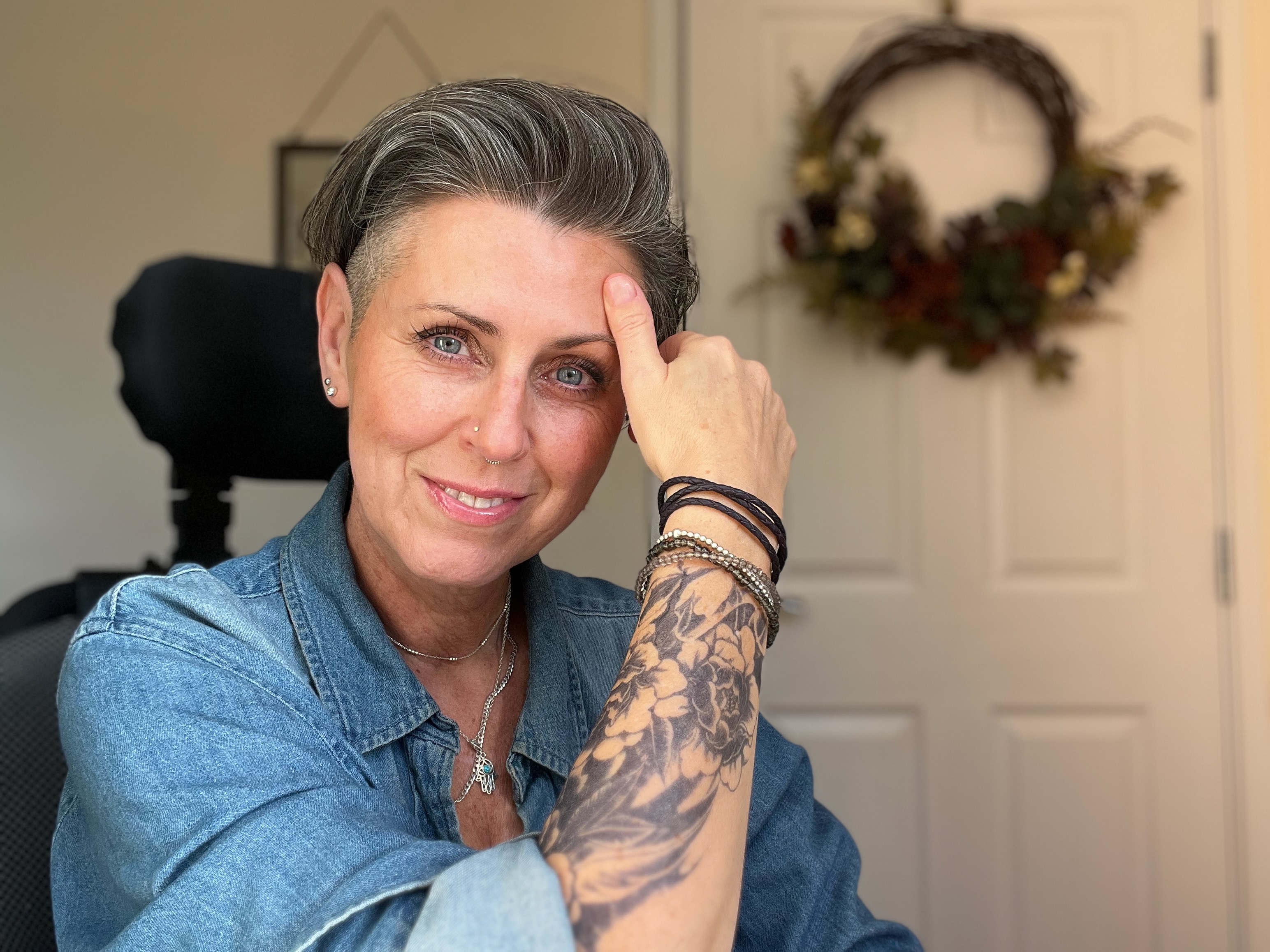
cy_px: 476
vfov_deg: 46.8
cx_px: 635
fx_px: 1101
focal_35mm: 30
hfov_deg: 60.0
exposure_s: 1/121
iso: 50
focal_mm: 2.71
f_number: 2.2
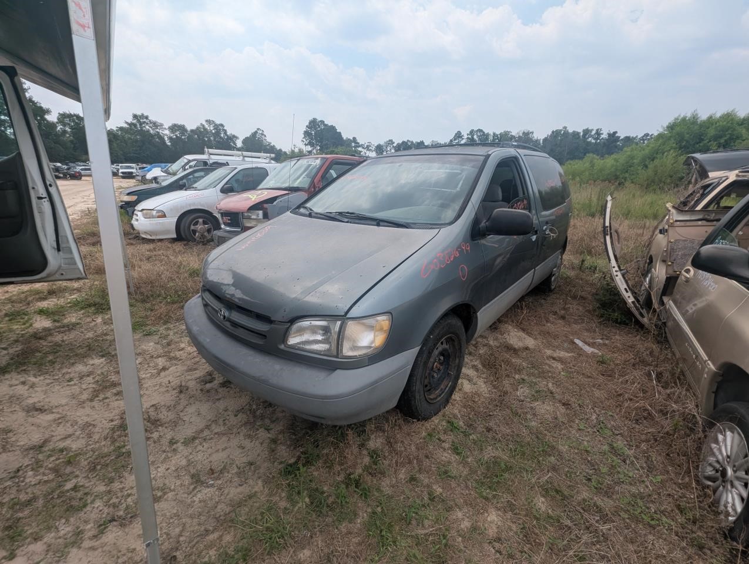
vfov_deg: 90.1
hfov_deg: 106.1
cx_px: 374
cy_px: 282
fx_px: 282
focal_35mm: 13
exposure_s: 1/1497
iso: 47
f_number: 2.2
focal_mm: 1.95
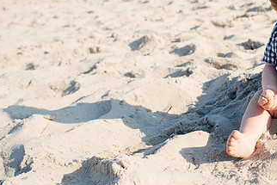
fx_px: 485
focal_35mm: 63
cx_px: 245
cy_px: 92
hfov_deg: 30.6
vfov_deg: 21.6
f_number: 4.5
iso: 160
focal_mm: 35
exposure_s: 1/1250
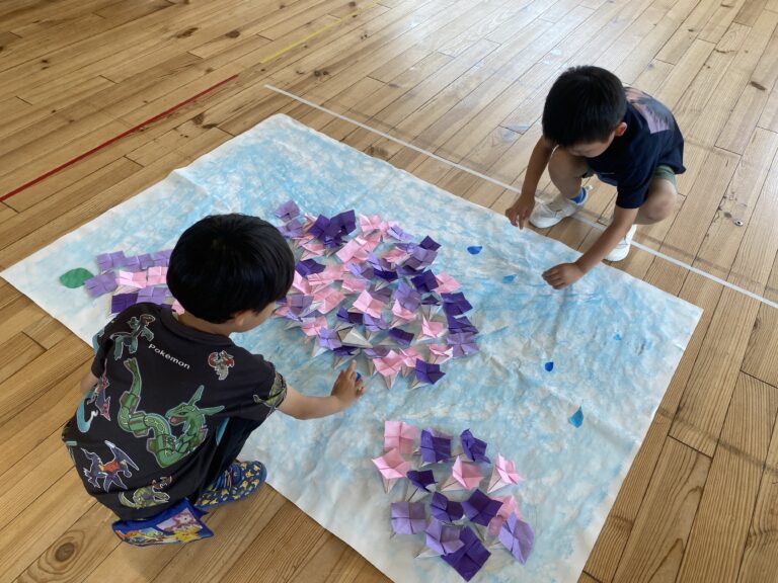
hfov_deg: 67.3
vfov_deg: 53.1
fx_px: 584
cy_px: 292
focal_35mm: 26
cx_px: 389
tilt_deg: -46.2
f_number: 1.8
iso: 50
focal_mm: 4.25
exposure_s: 1/122
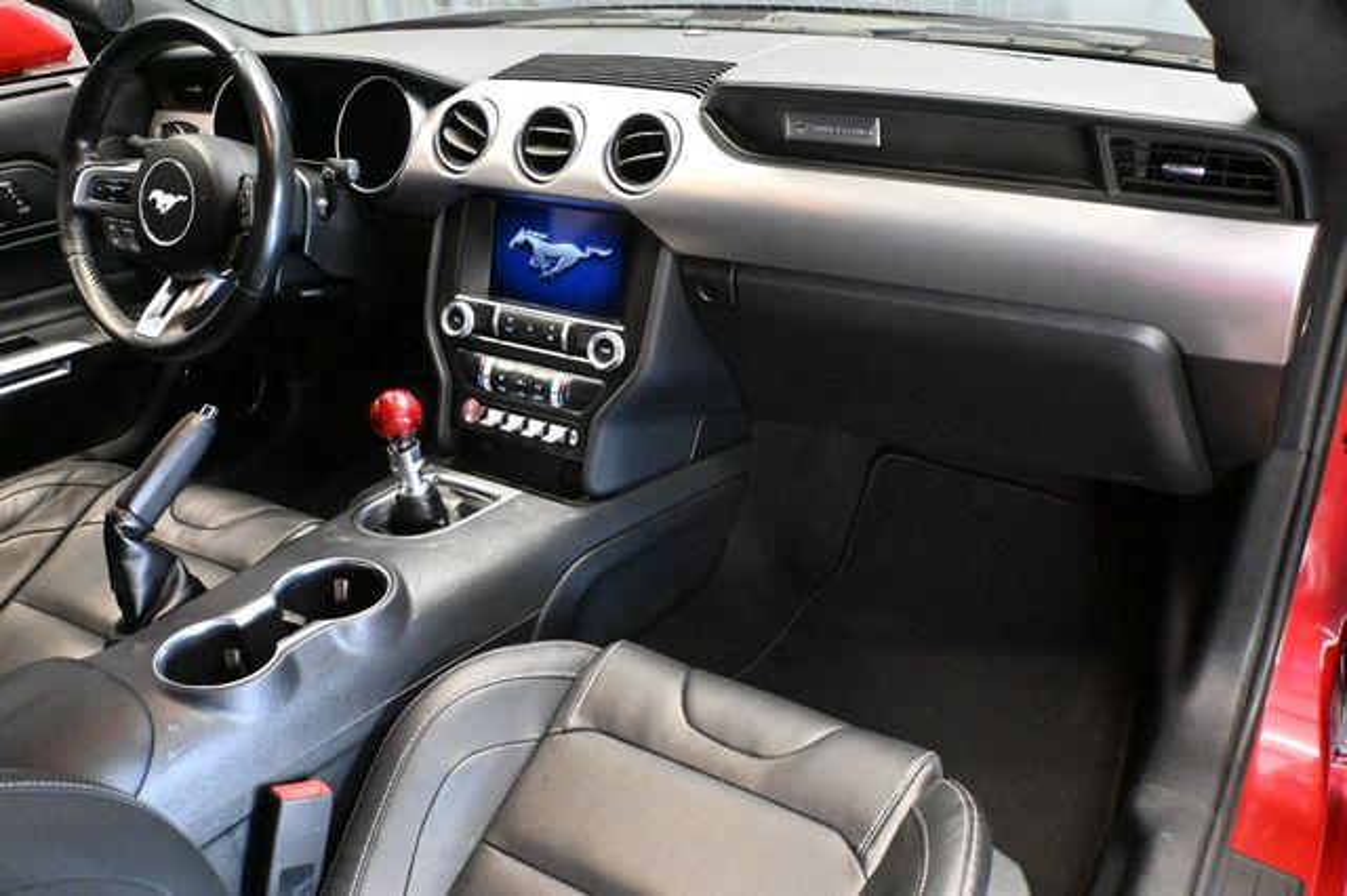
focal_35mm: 31
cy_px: 448
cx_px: 674
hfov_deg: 60.7
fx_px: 1150
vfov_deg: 42.6
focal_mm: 20.5
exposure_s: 1/60
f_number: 3.8
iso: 10000
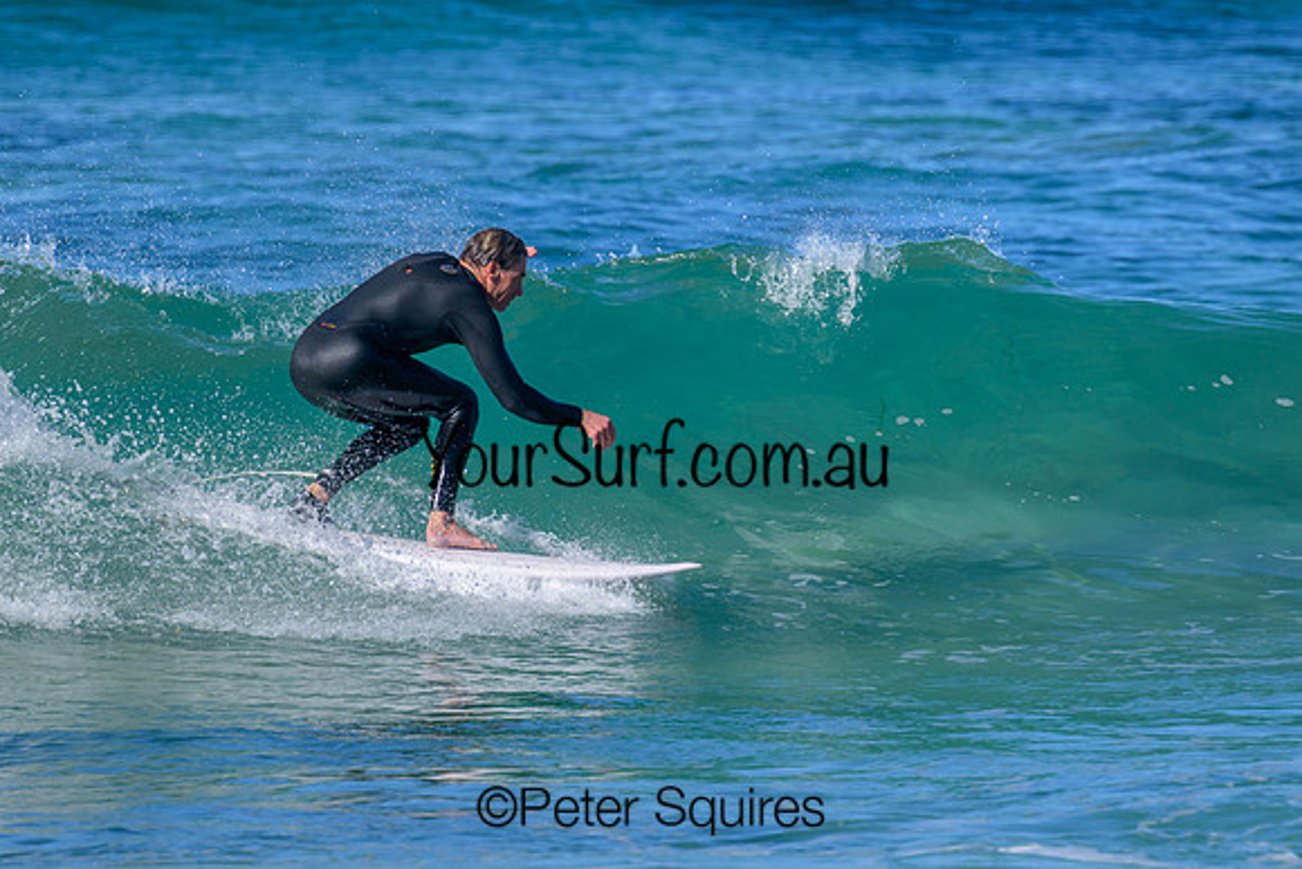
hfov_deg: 2.7
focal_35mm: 770
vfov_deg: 1.8
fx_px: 27859
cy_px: 312
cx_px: 771
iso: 500
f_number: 8
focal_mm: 560
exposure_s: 1/1250
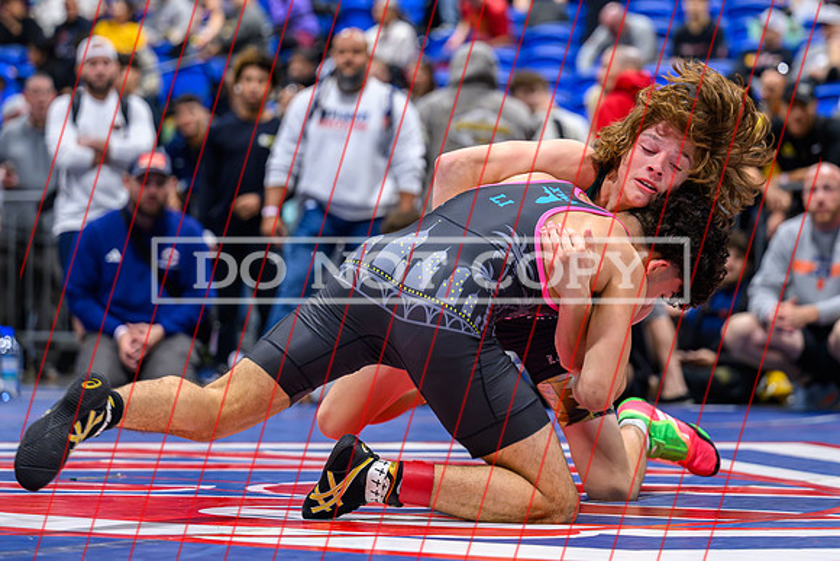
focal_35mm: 133
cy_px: 196
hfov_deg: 15.4
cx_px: 442
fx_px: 3109
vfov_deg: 10.3
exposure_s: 1/640
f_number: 2.8
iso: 3200
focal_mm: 102
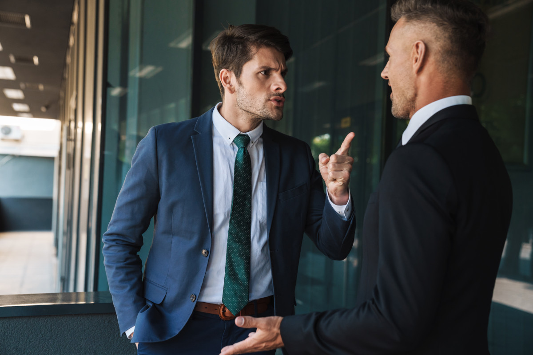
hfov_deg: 39.6
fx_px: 740
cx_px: 266
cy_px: 178
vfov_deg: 27.0
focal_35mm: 50
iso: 800
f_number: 3.5
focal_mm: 50
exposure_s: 1/320
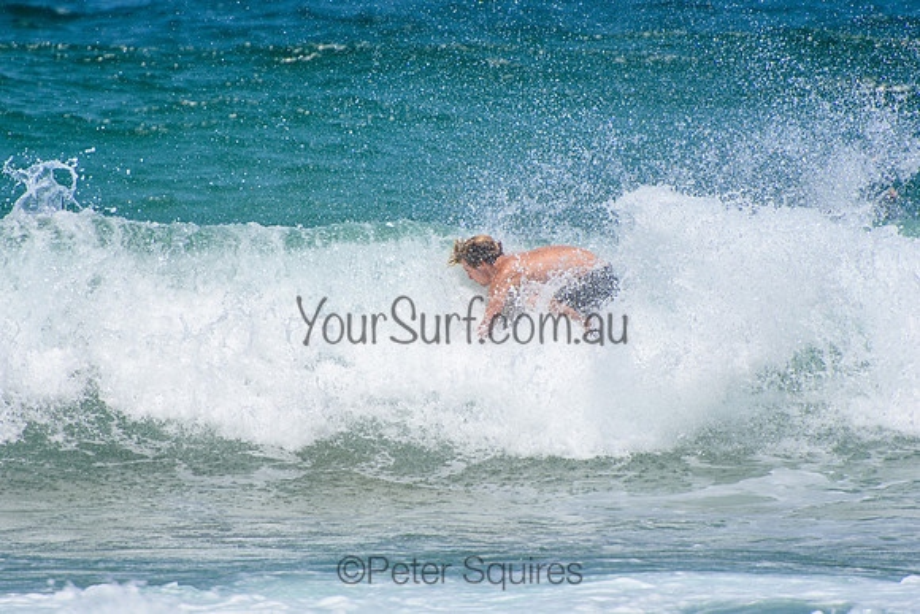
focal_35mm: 600
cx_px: 460
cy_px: 307
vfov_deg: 2.3
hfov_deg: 3.4
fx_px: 15336
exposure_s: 1/2000
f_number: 5.6
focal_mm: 400
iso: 220
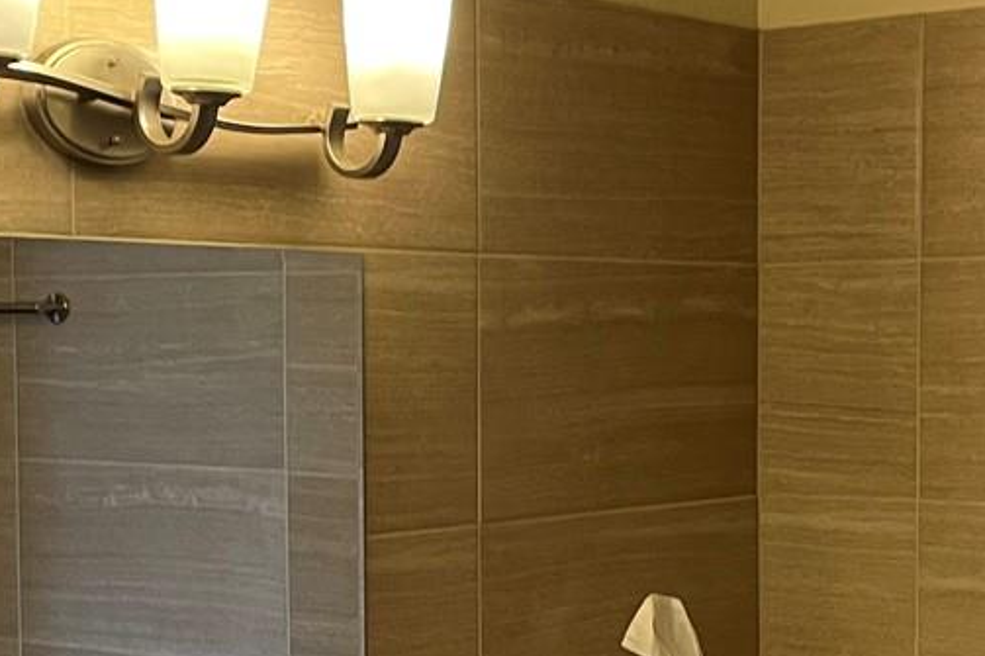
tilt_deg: -3.8
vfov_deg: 15.7
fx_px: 2352
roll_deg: +0.6
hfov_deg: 23.6
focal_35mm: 86
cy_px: 560
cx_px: 427
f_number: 1.6
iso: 125
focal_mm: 4.2
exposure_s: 1/60
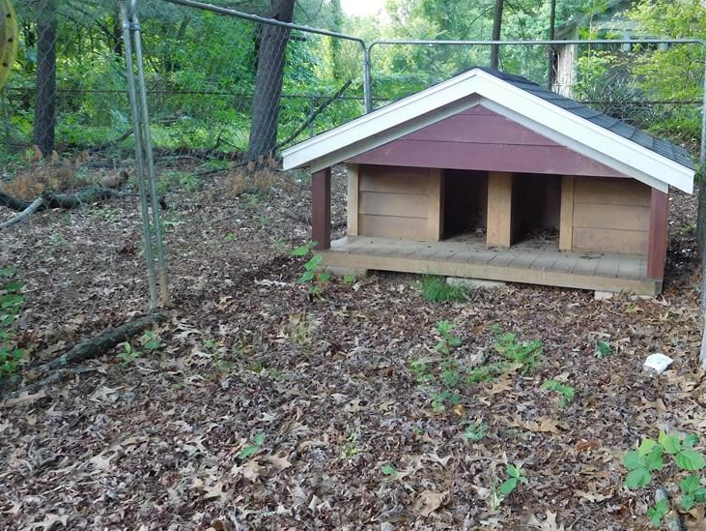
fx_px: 714
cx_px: 459
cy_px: 214
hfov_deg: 51.8
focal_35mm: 35
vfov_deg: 40.6
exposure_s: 1/30
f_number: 3.4
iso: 200
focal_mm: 4.5
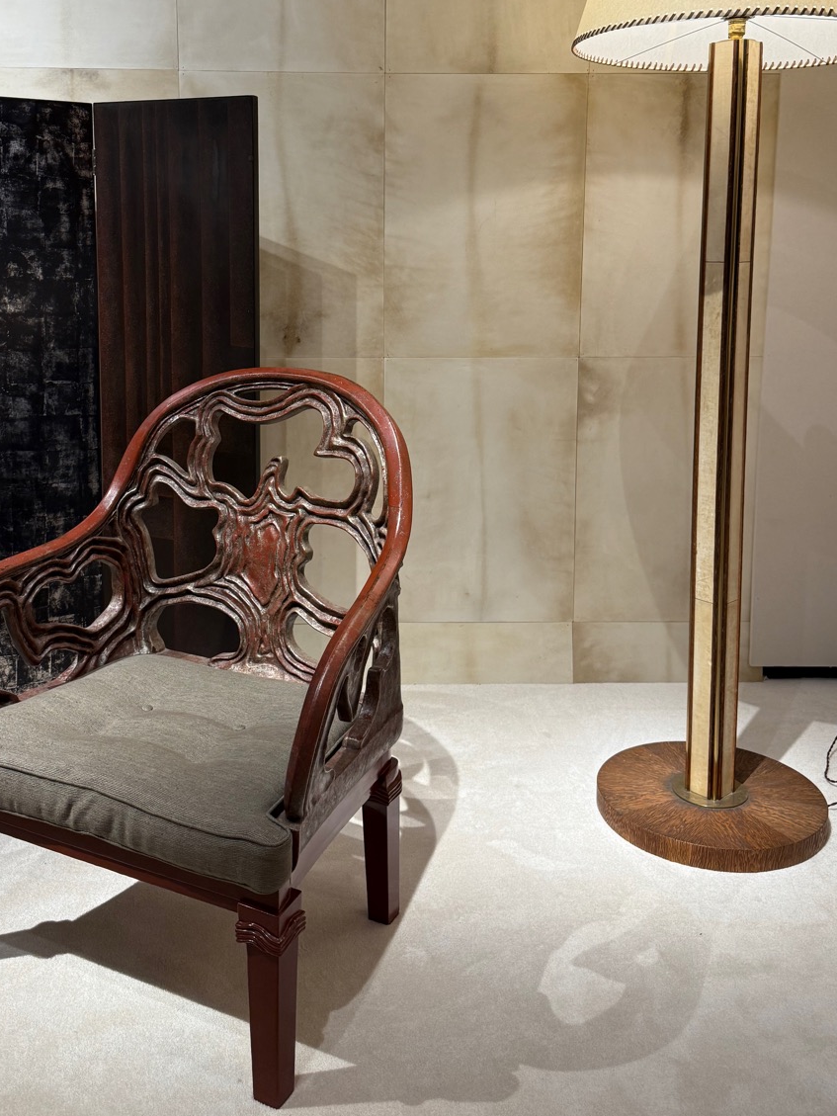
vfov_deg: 52.9
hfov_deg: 41.8
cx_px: 378
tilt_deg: -5.9
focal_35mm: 34
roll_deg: -0.7
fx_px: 1096
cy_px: 372
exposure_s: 1/120
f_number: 1.78
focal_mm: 6.76
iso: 160
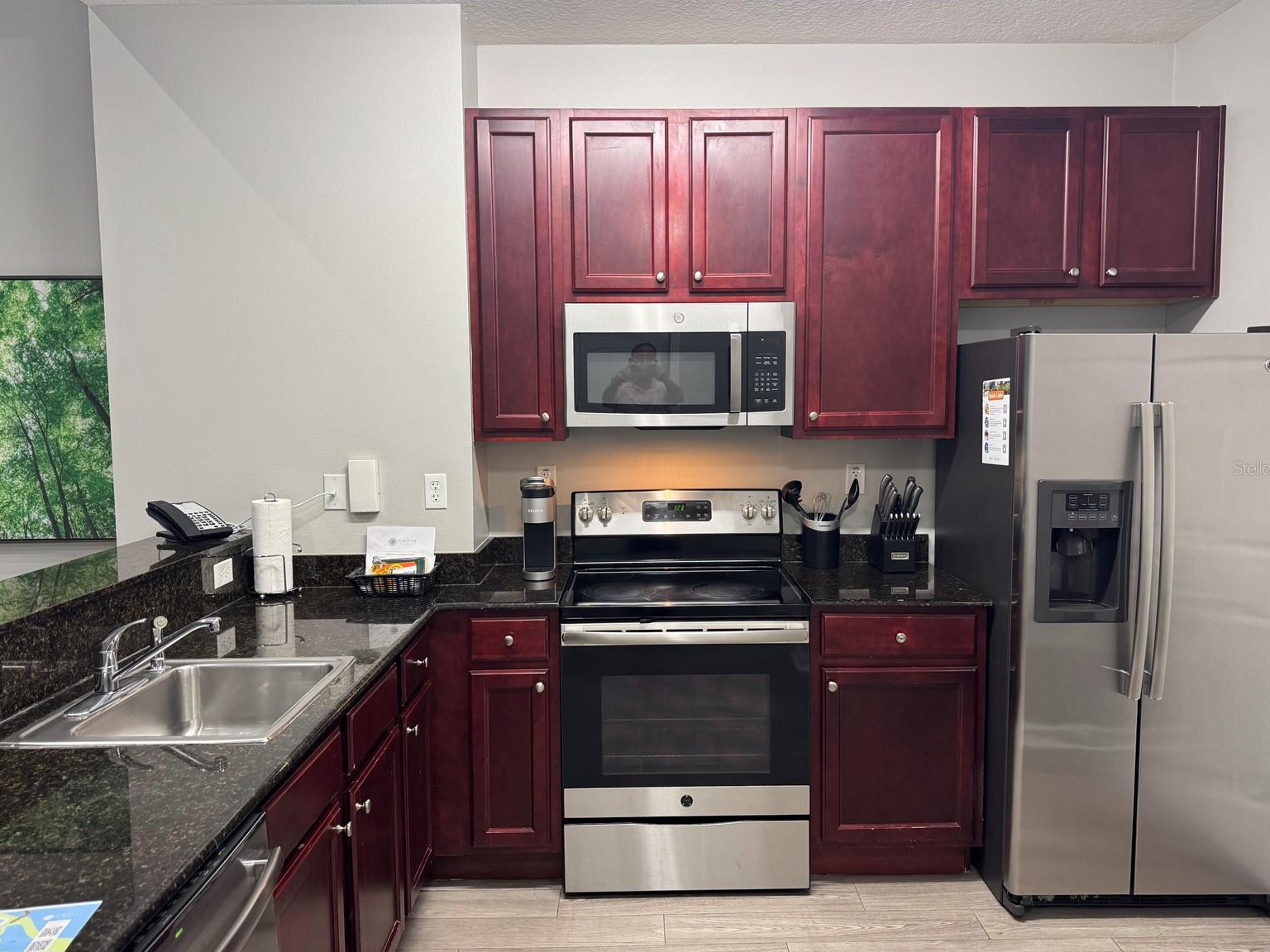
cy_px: 468
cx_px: 650
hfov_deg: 69.4
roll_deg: +0.9
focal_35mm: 25
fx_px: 917
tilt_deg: -5.8
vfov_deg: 54.9
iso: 160
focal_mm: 6.76
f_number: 1.78
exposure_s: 1/60
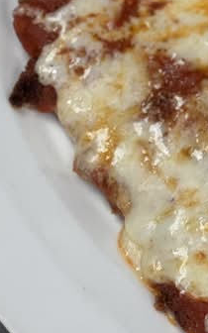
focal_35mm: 111
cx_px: 262
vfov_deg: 18.6
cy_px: 56
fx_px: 1007
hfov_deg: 11.5
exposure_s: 1/120
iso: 100
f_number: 1.78
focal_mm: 6.76
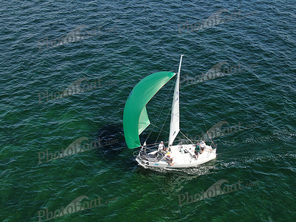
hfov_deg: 39.7
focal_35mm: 48
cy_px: 111
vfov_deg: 30.3
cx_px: 148
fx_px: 410
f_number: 3.8
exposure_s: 1/640
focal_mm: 8.6
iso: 100
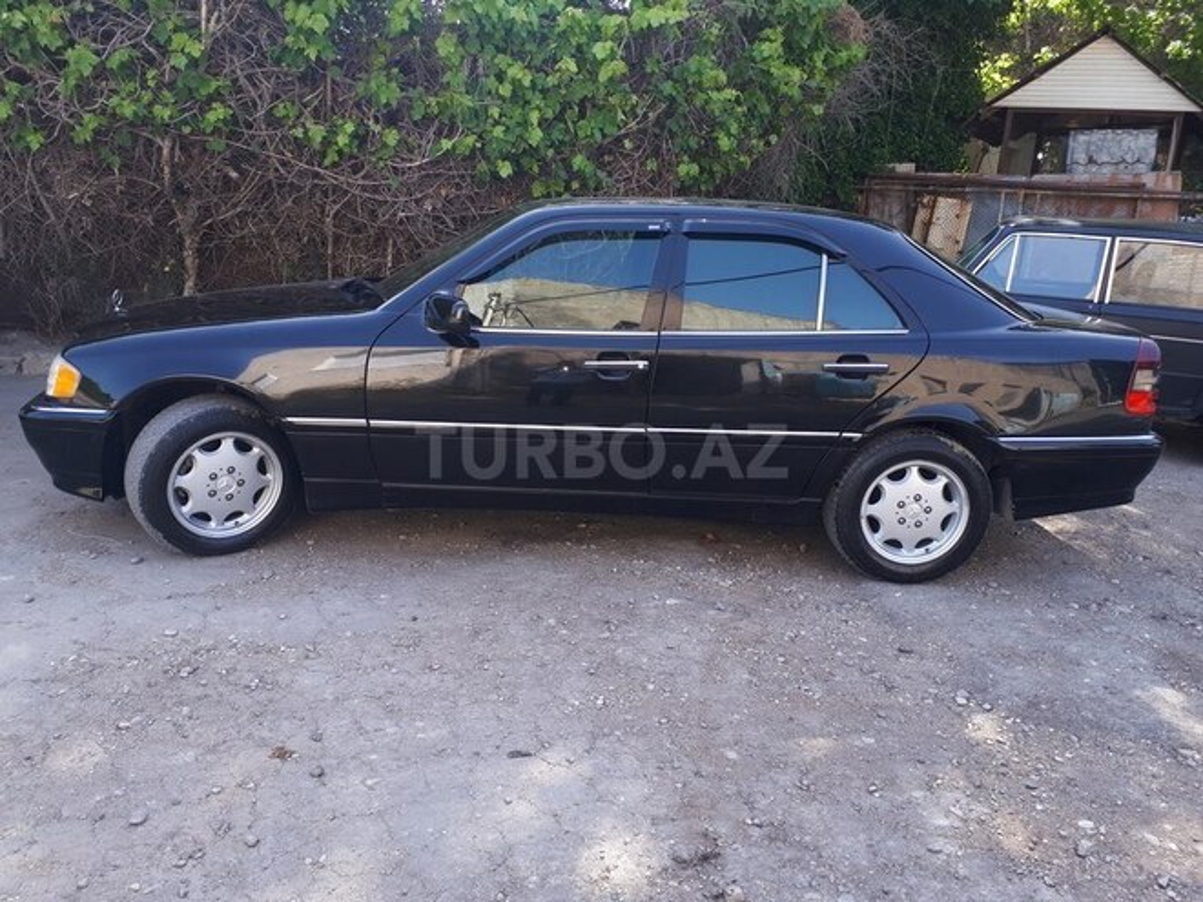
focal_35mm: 27
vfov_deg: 51.4
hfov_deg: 65.3
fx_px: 938
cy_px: 451
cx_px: 602
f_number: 1.9
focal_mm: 3.6
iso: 40
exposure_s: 1/147
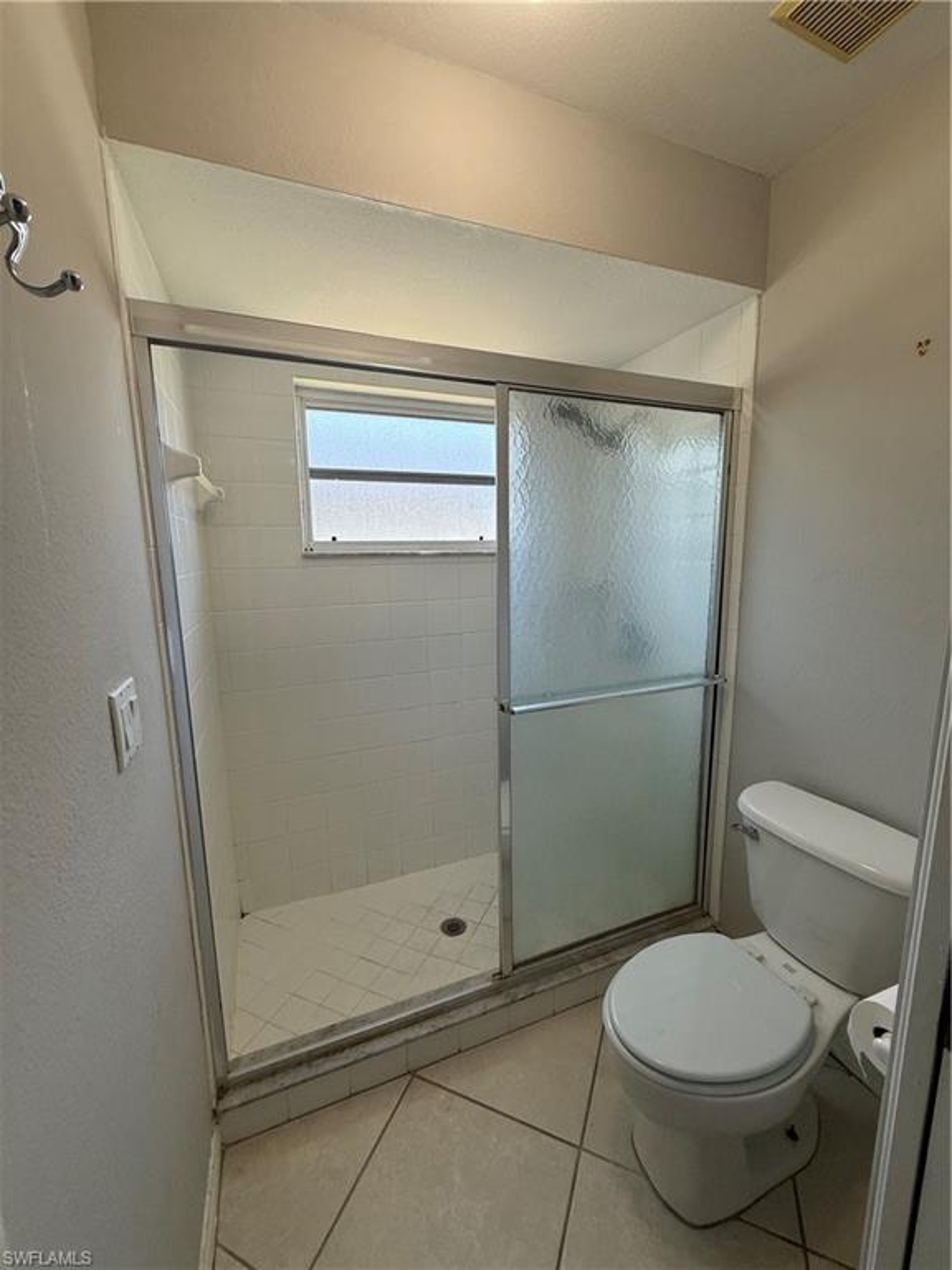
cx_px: 476
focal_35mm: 14
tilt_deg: -8.5
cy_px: 635
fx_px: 513
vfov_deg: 102.1
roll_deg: +0.0
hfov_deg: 85.7
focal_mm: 2.22
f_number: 2.2
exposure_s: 1/120
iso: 125
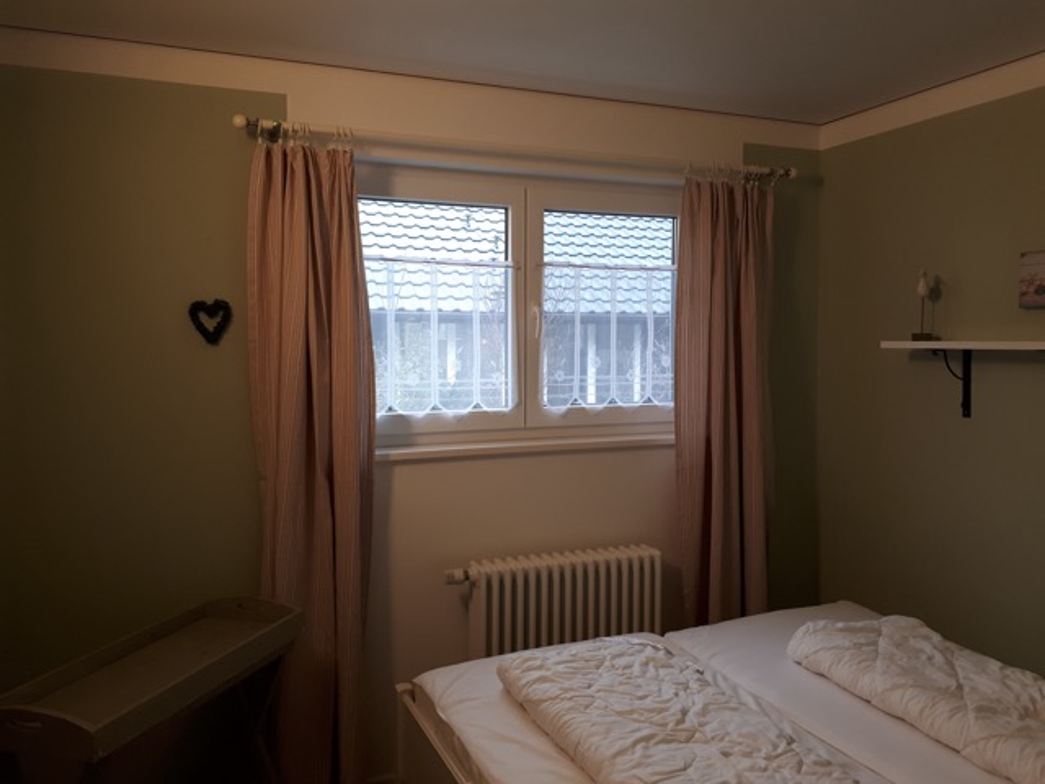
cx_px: 522
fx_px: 815
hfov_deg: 65.3
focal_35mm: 27
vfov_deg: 51.4
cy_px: 392
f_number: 1.9
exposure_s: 1/50
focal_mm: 3.6
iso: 50
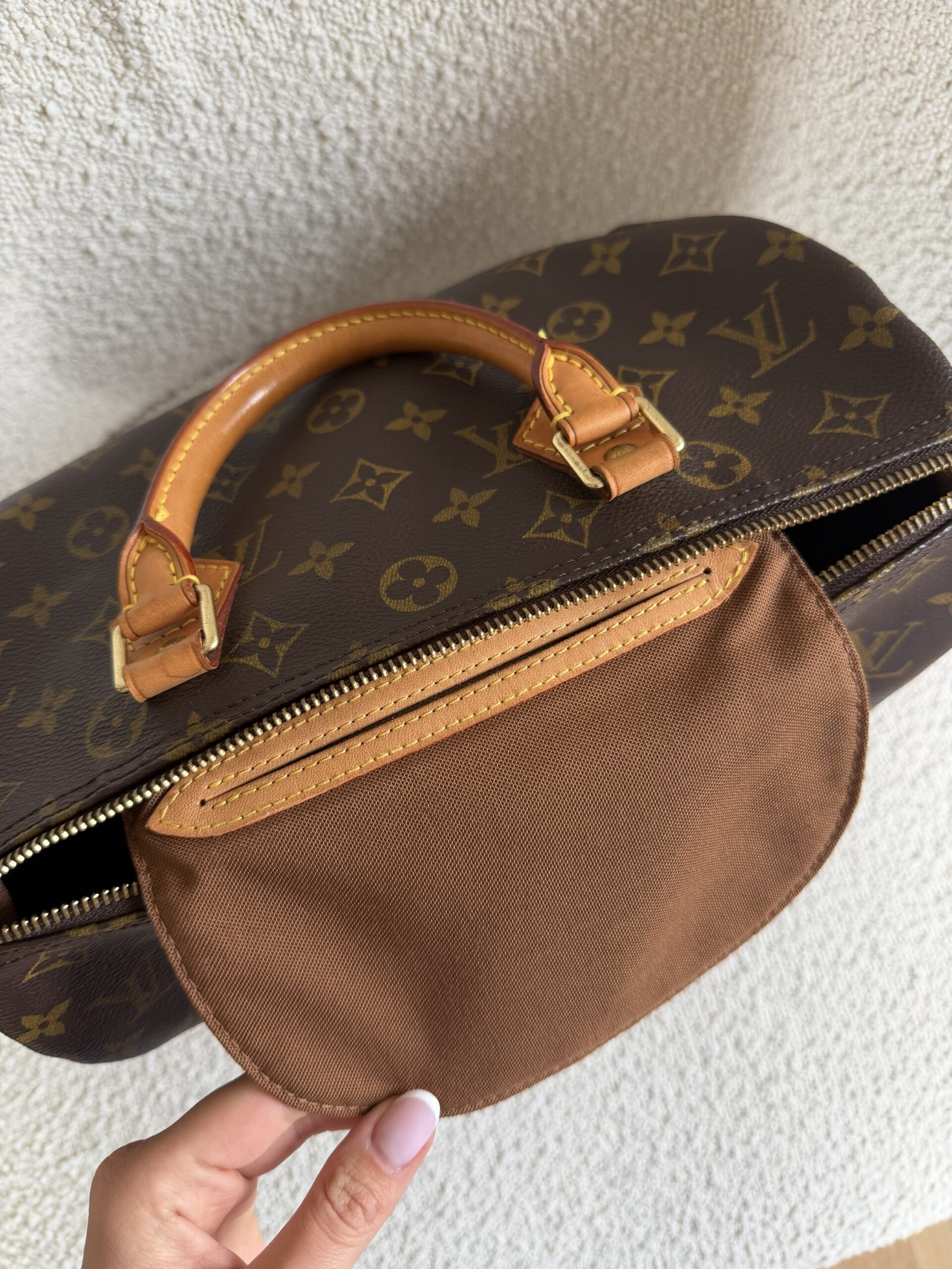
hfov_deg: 56.8
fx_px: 880
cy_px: 634
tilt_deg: -81.3
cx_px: 476
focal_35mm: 24
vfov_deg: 71.6
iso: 125
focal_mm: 6.76
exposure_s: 1/121
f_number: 1.78
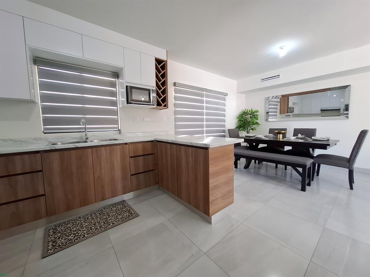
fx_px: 139
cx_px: 185
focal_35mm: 13
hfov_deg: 106.2
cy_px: 138
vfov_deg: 89.9
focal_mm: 1.74
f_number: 2.2
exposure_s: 1/40
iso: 100
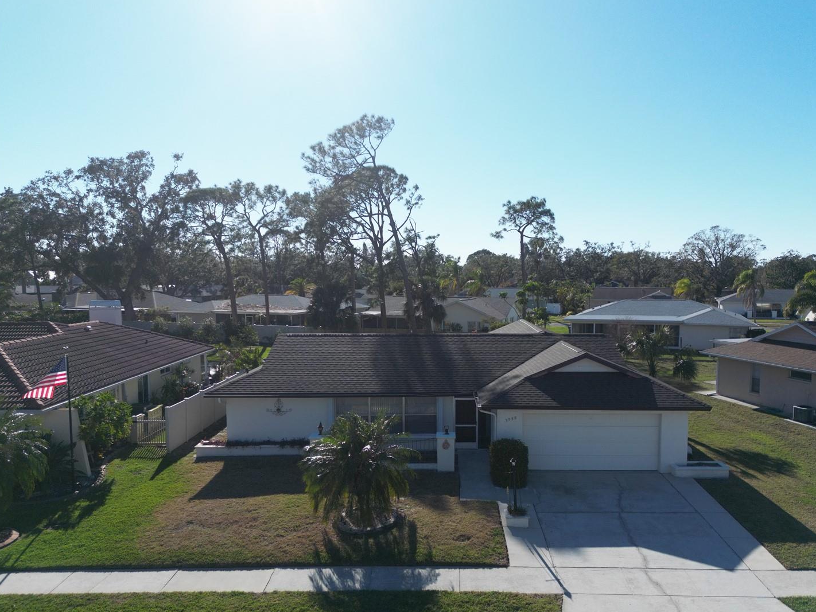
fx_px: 637
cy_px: 330
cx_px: 454
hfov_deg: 65.1
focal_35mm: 27
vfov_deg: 51.3
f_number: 1.7
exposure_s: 1/4000
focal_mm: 6.72
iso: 150
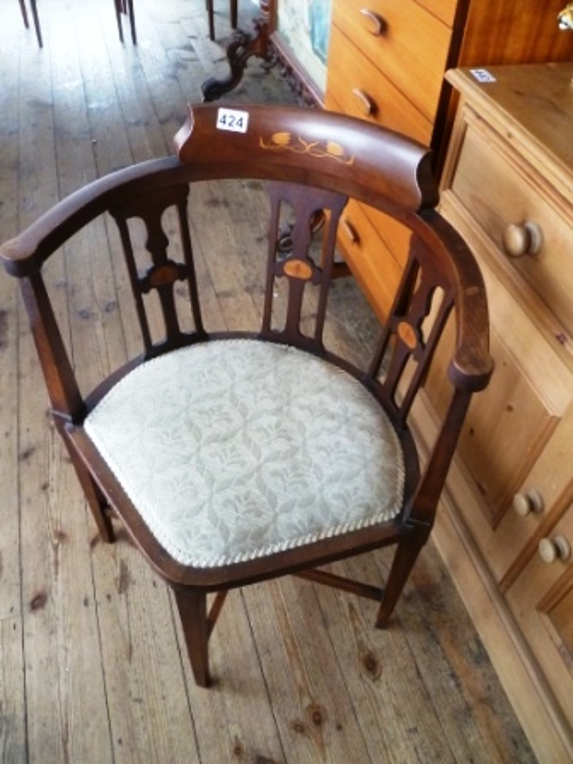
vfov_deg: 63.4
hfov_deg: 49.7
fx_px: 618
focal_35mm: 28
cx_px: 286
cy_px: 382
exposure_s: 1/30
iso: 320
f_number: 2.8
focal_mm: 5
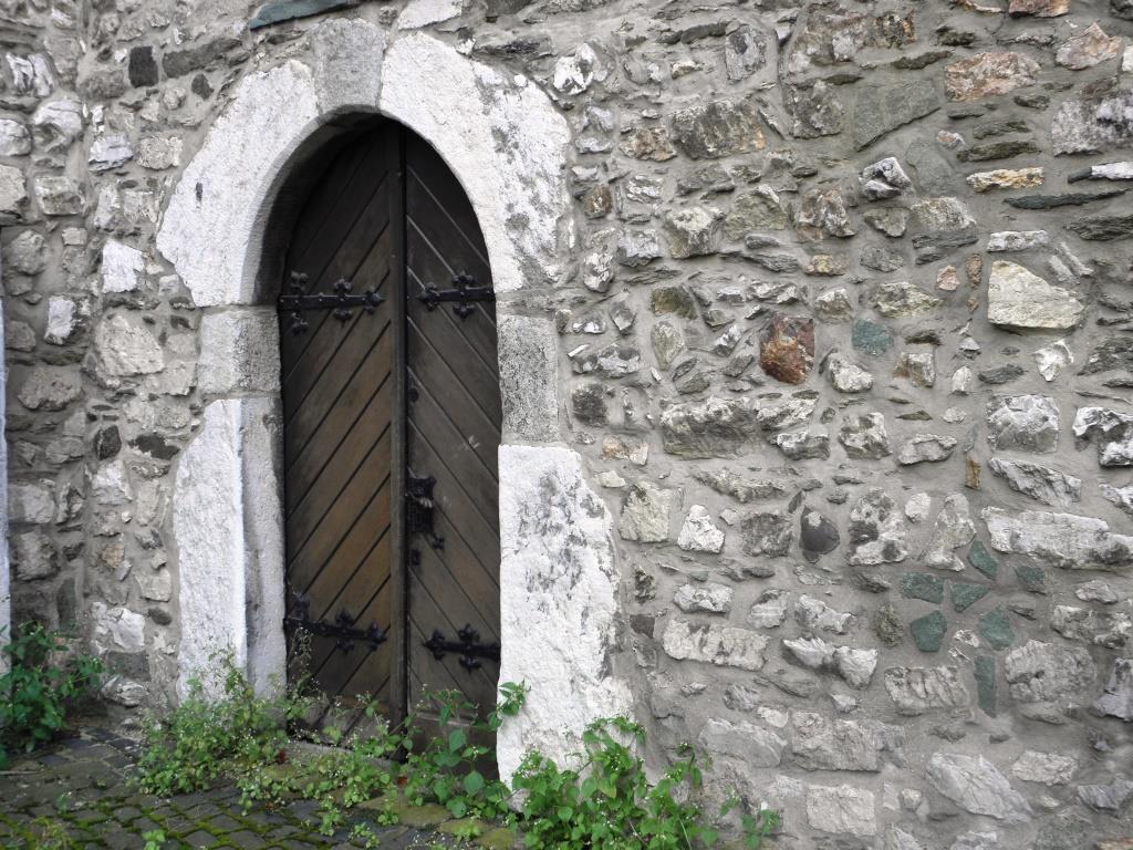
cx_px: 566
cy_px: 425
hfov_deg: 41.2
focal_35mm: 46
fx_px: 1506
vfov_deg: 31.5
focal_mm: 8.19
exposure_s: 1/60
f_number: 3.4
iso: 64
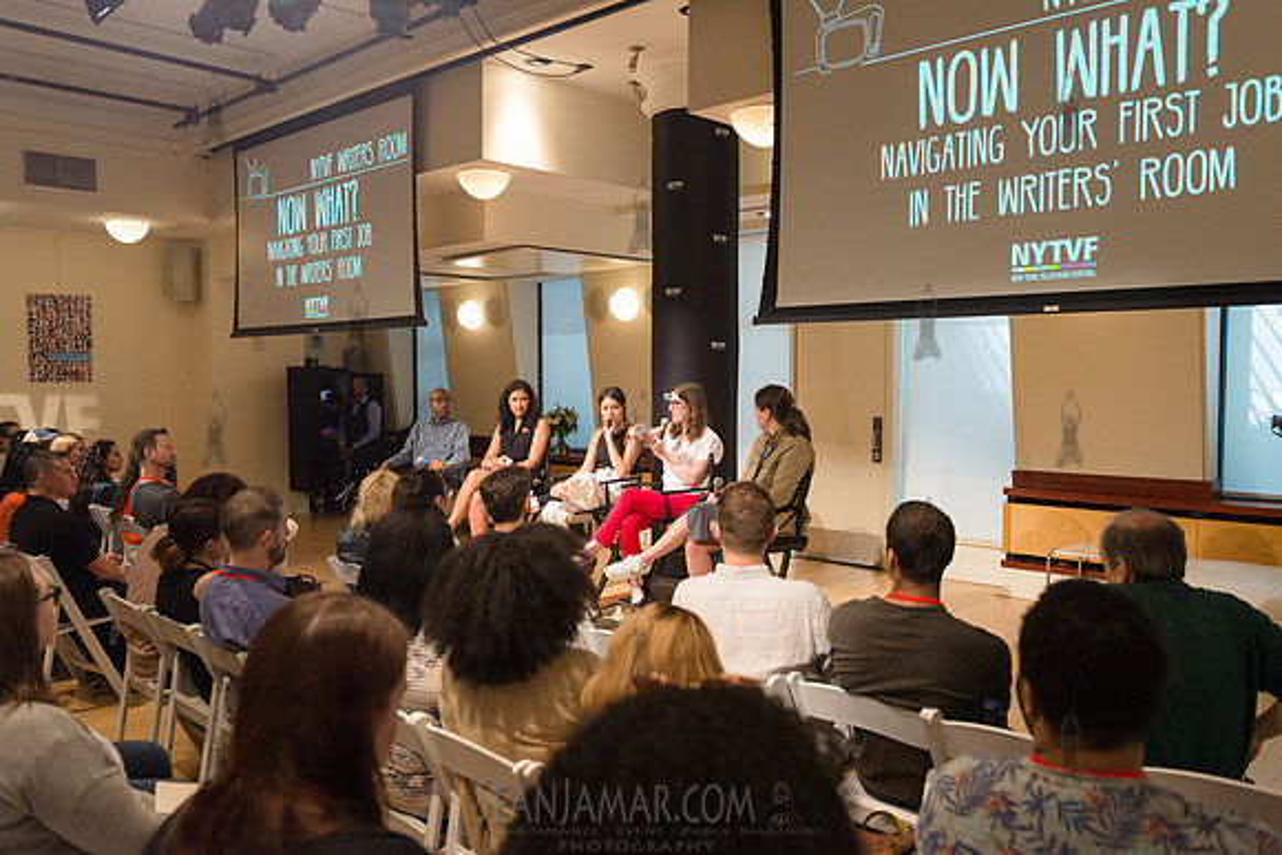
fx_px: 1033
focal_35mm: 29
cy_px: 428
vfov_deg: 45.0
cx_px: 641
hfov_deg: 63.6
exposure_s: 1/200
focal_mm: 29
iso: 2500
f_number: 4
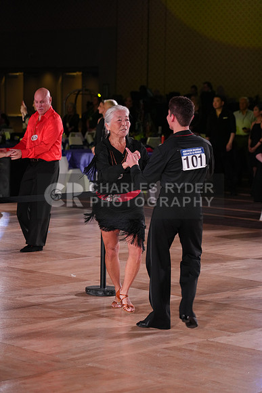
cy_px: 196
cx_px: 131
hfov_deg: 13.0
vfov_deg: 19.5
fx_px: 1145
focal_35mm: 105
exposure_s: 1/400
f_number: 4
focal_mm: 105
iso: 2000
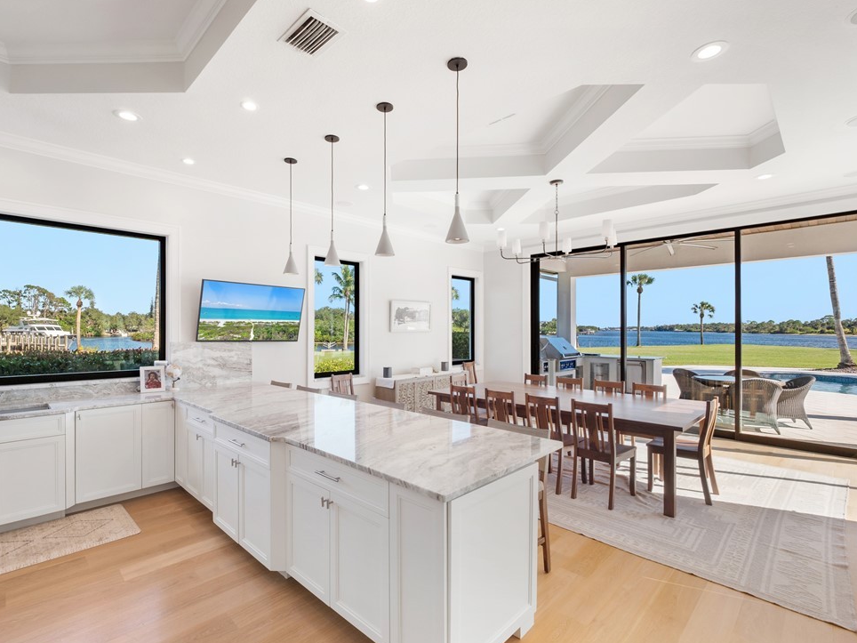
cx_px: 410
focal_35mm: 17
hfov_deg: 91.0
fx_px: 421
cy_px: 335
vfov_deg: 74.7
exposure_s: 1/20
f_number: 7.1
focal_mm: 8
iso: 200
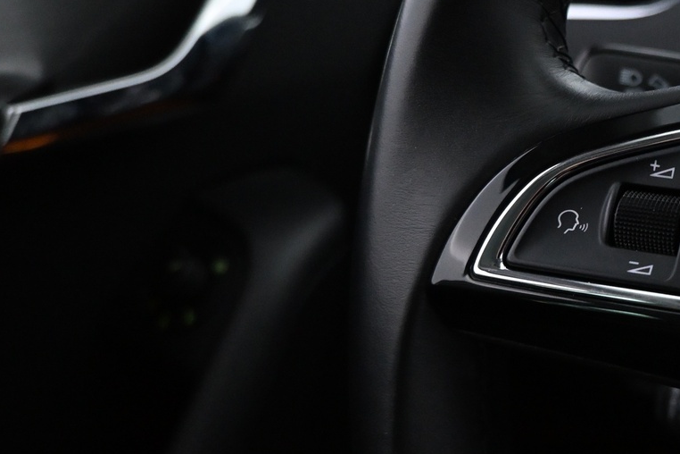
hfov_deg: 36.2
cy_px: 239
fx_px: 963
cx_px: 629
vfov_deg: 26.5
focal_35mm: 51
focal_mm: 16
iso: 3200
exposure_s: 1/80
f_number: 3.5
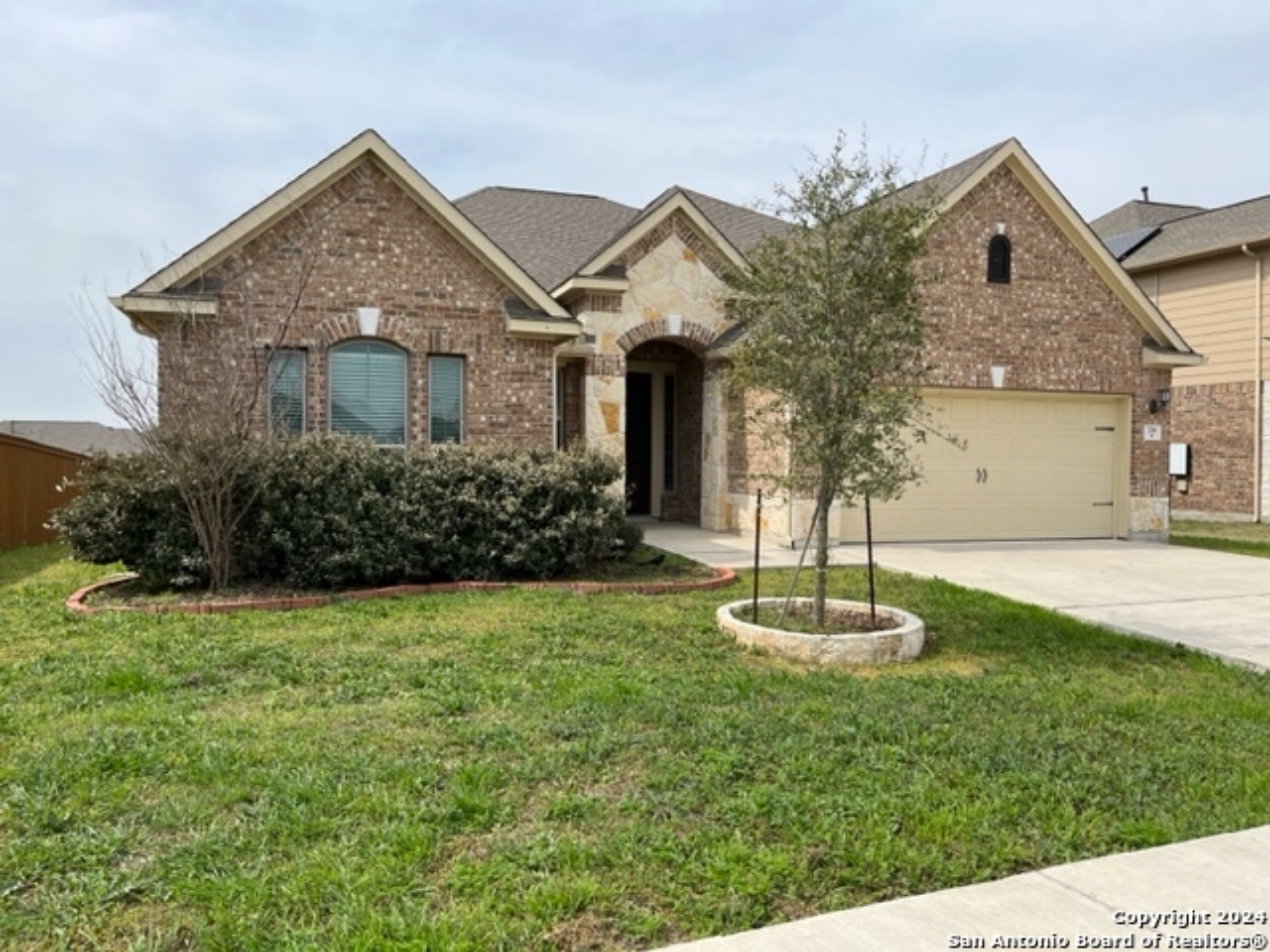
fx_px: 954
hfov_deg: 67.3
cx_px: 635
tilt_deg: -1.7
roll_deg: +2.2
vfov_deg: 53.1
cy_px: 476
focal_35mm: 26
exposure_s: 1/3215
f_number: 1.6
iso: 50
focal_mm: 5.1
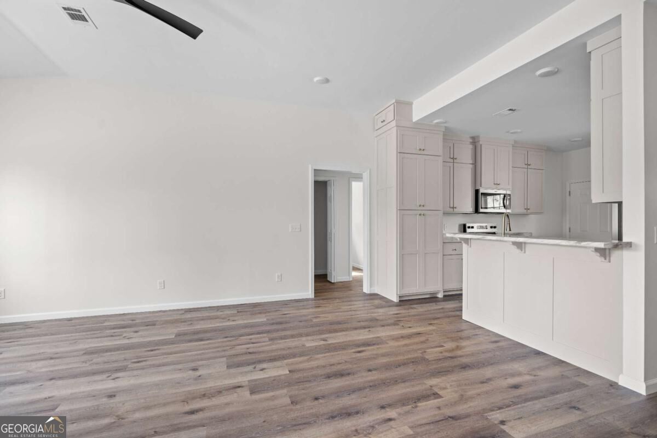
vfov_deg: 73.7
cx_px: 328
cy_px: 219
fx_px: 292
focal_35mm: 16
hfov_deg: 96.7
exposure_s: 1/3
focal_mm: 16
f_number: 5.6
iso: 100
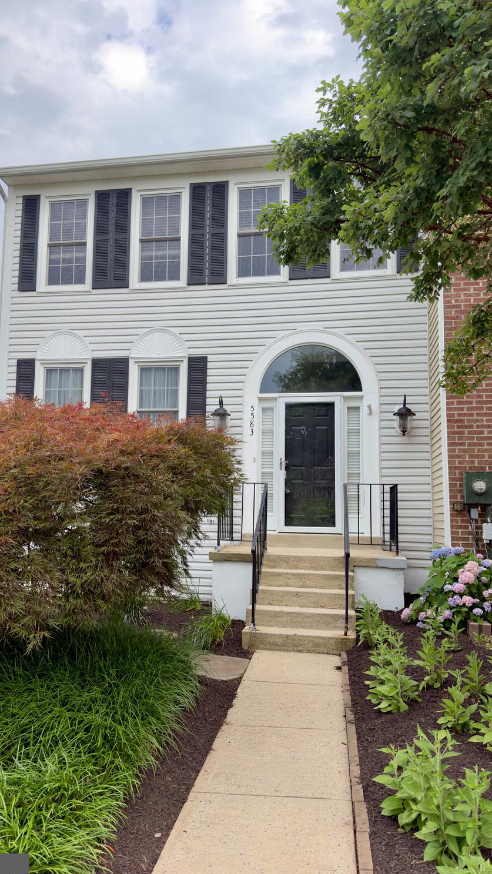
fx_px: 626
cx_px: 220
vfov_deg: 69.8
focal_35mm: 27
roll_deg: -1.8
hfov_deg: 42.9
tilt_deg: +6.1
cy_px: 450
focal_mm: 6.76
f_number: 1.78
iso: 100
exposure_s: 1/1401
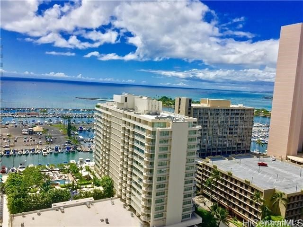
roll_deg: -4.8
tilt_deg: -4.7
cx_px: 152
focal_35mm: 29
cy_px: 114
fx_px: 254
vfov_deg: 48.2
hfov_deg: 61.7
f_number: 2.2
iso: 25
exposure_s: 1/2849
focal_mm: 4.15
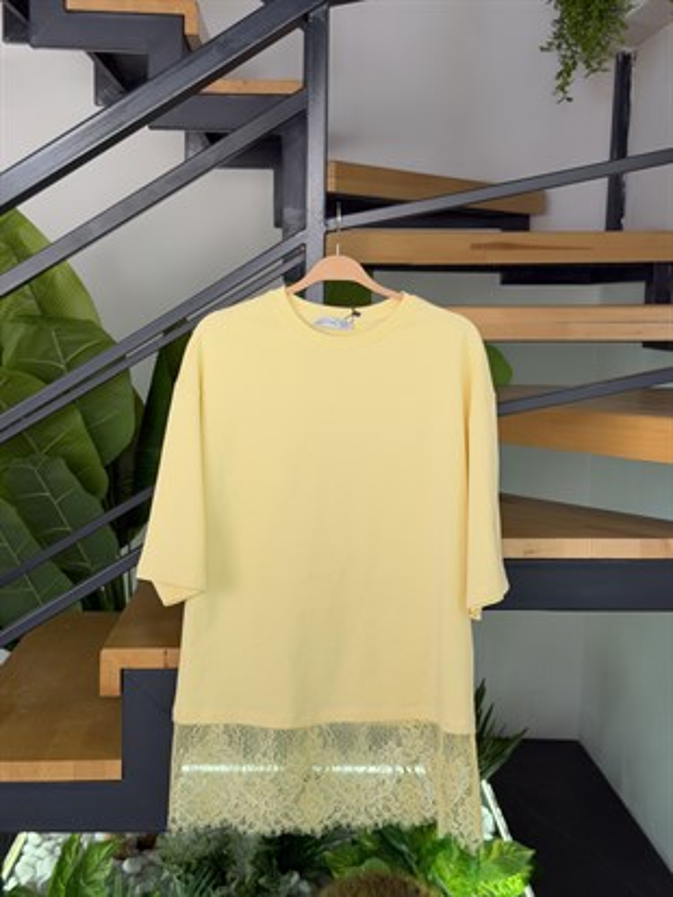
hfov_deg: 30.3
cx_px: 336
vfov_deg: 39.6
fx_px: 1244
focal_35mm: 48
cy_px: 448
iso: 50
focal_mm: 6.76
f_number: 1.78
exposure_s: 1/123
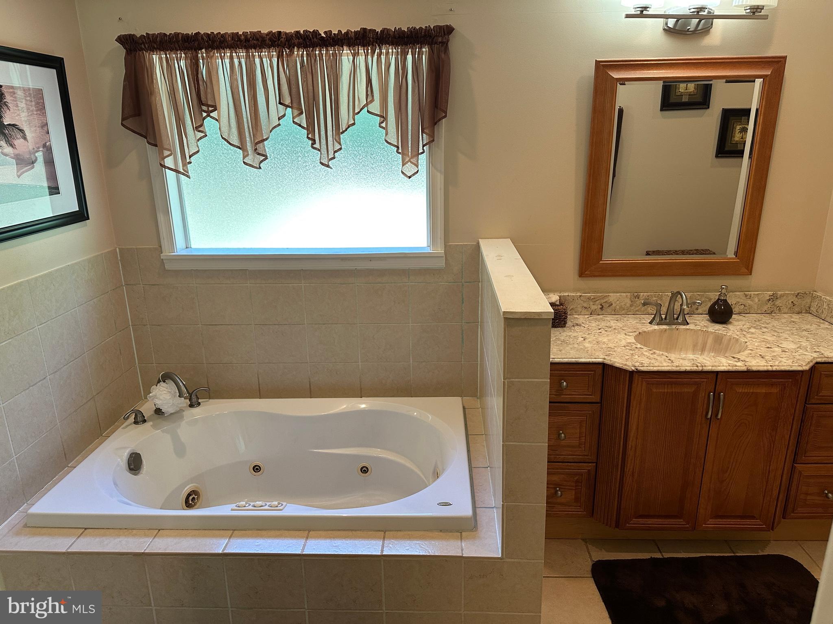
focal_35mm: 24
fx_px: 578
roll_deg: +1.4
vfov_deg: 56.8
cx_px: 416
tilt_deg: -16.1
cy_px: 312
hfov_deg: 71.6
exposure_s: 1/120
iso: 200
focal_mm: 6.86
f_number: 1.78
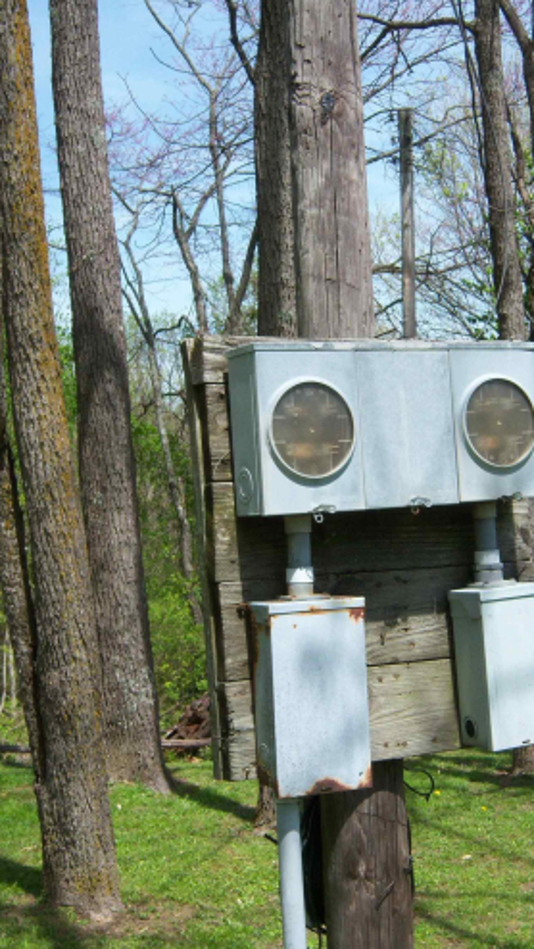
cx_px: 345
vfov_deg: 39.2
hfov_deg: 22.6
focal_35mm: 53
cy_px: 474
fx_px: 1334
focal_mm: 7.5
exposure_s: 1/320
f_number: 4.8
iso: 80
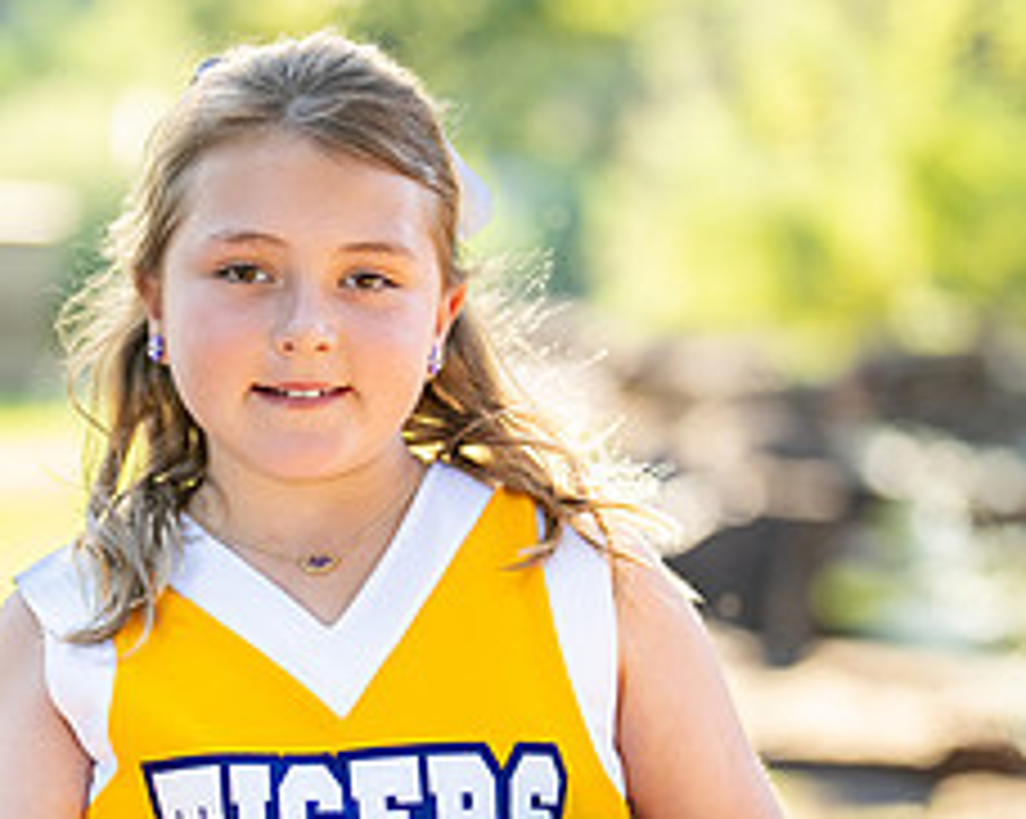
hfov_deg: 13.7
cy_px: 698
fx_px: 4278
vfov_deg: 10.9
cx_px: 354
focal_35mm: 141
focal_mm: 50
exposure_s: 1/1250
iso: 250
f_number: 1.2
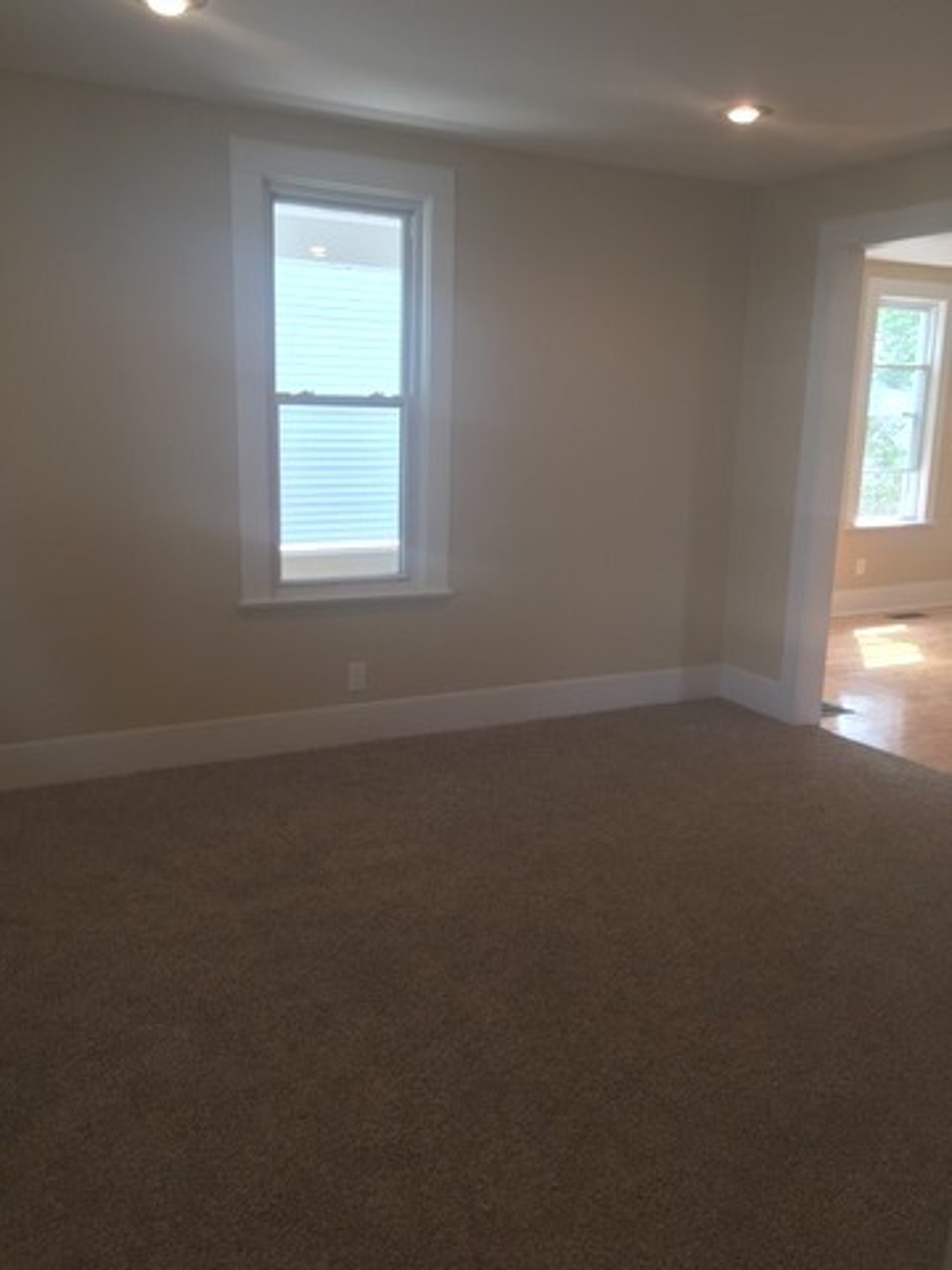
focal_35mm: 29
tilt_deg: -10.6
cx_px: 476
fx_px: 1063
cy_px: 635
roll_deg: -0.5
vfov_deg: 61.7
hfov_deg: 48.2
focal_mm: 4.15
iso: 32
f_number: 2.2
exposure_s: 1/40
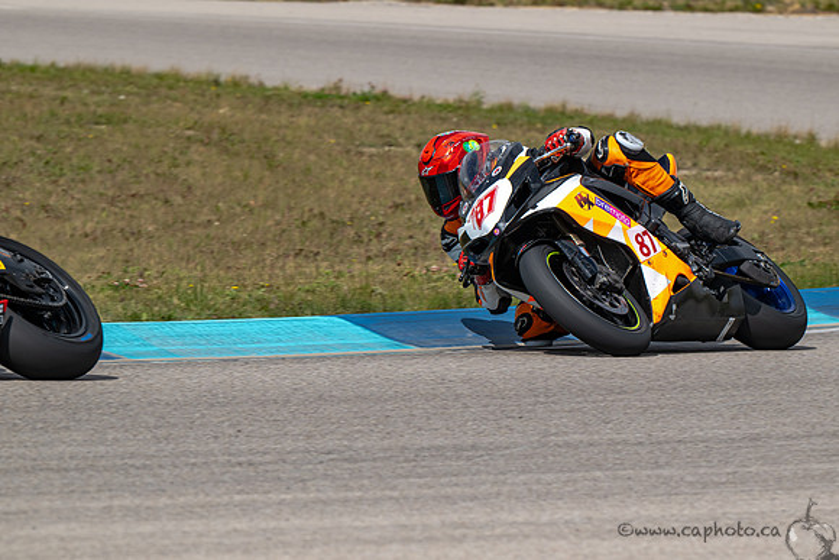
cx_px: 521
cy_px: 261
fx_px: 10703
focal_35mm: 459
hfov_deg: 4.5
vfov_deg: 3.0
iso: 220
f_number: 11
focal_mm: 370
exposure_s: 1/800
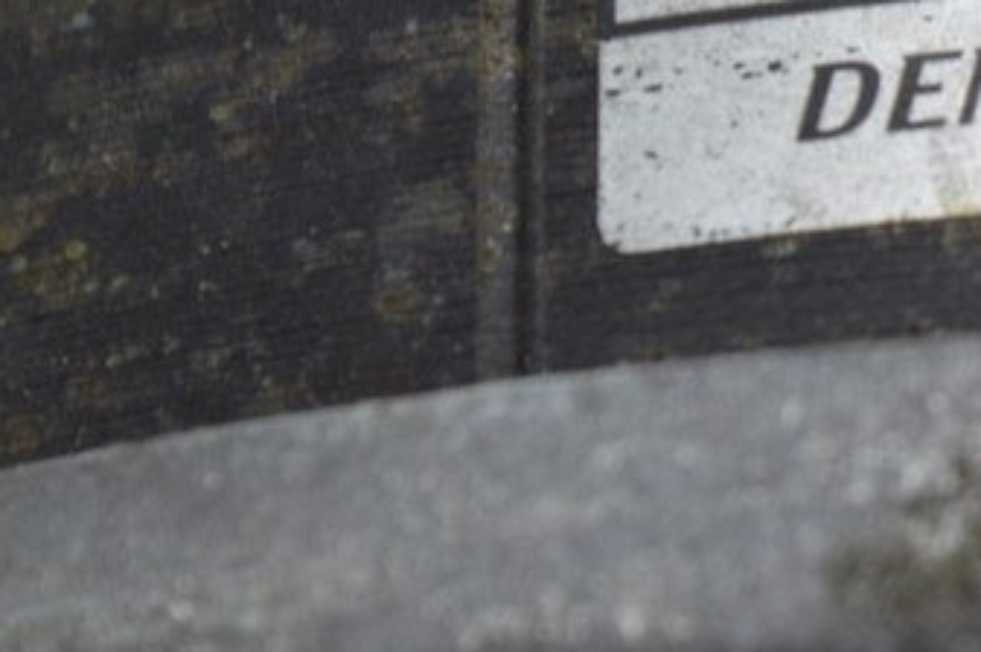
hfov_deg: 8.1
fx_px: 6820
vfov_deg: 5.4
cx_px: 1488
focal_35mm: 251
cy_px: -231
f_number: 5.6
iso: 720
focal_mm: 55
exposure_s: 1/60
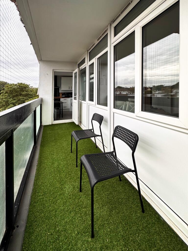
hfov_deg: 85.7
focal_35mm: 14
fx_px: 101
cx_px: 94
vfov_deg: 102.1
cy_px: 126
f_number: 2.2
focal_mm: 2.22
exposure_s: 1/355
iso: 40
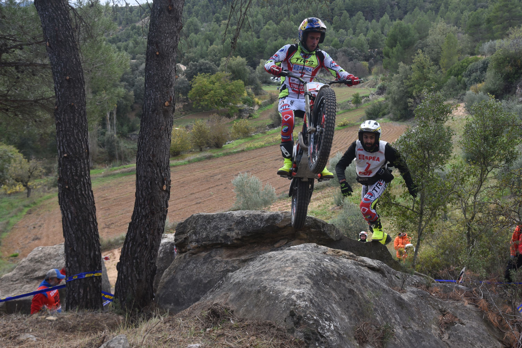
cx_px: 261
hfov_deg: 48.4
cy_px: 174
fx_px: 580
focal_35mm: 40
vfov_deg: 33.4
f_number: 8
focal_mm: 40
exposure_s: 1/200
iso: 500
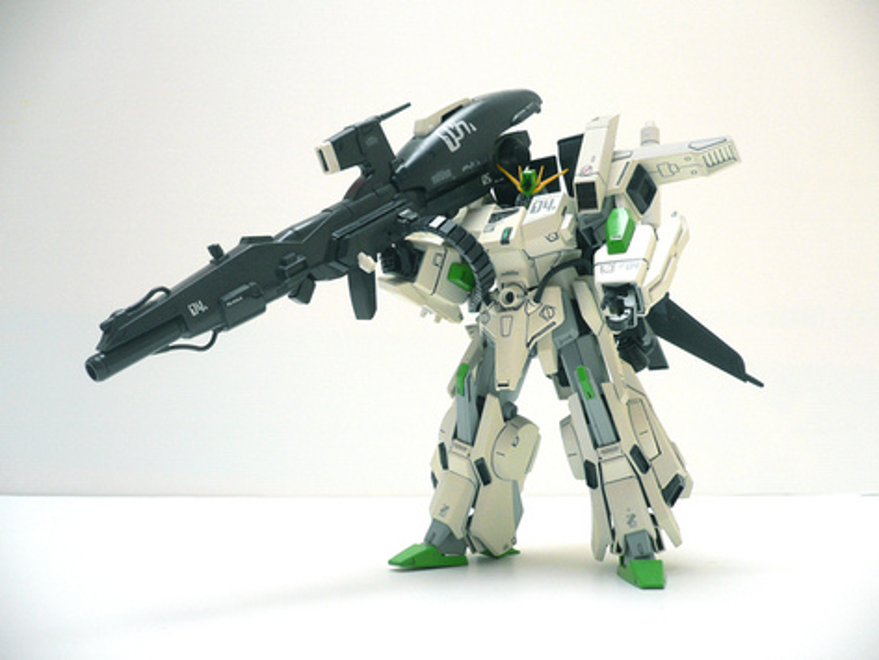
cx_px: 440
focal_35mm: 35
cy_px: 330
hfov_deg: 52.6
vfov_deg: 40.7
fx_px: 889
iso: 100
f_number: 2.8
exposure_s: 1/80
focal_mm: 5.8
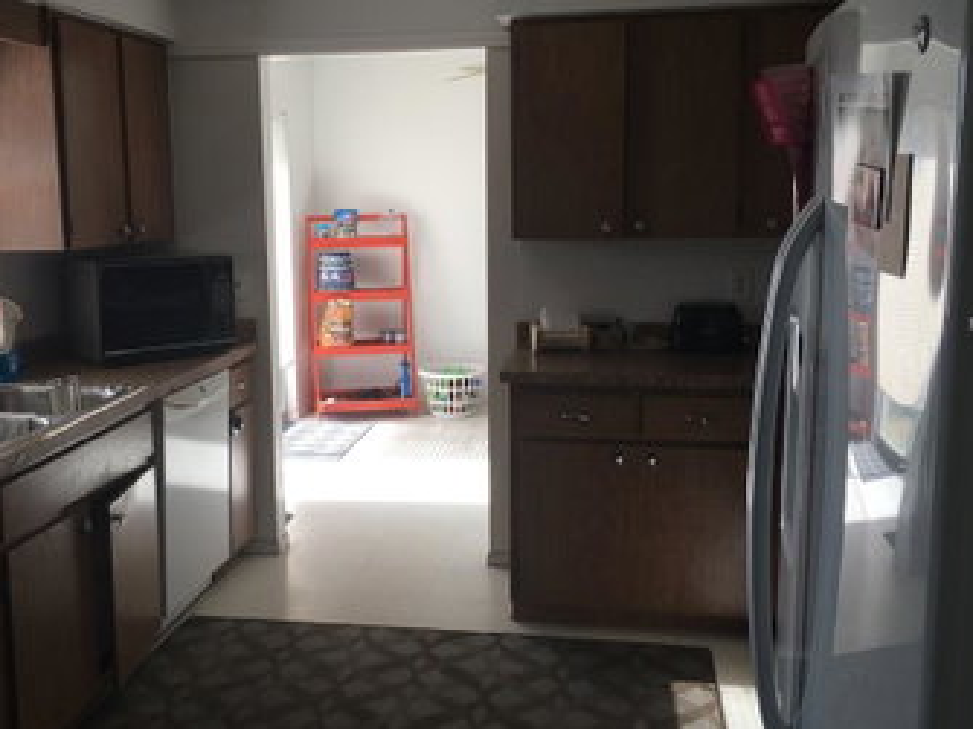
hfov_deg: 50.0
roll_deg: +1.3
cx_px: 423
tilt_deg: -8.1
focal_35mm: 37
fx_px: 1040
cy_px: 325
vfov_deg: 38.6
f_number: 2.2
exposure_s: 1/120
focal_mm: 4.15
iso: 25
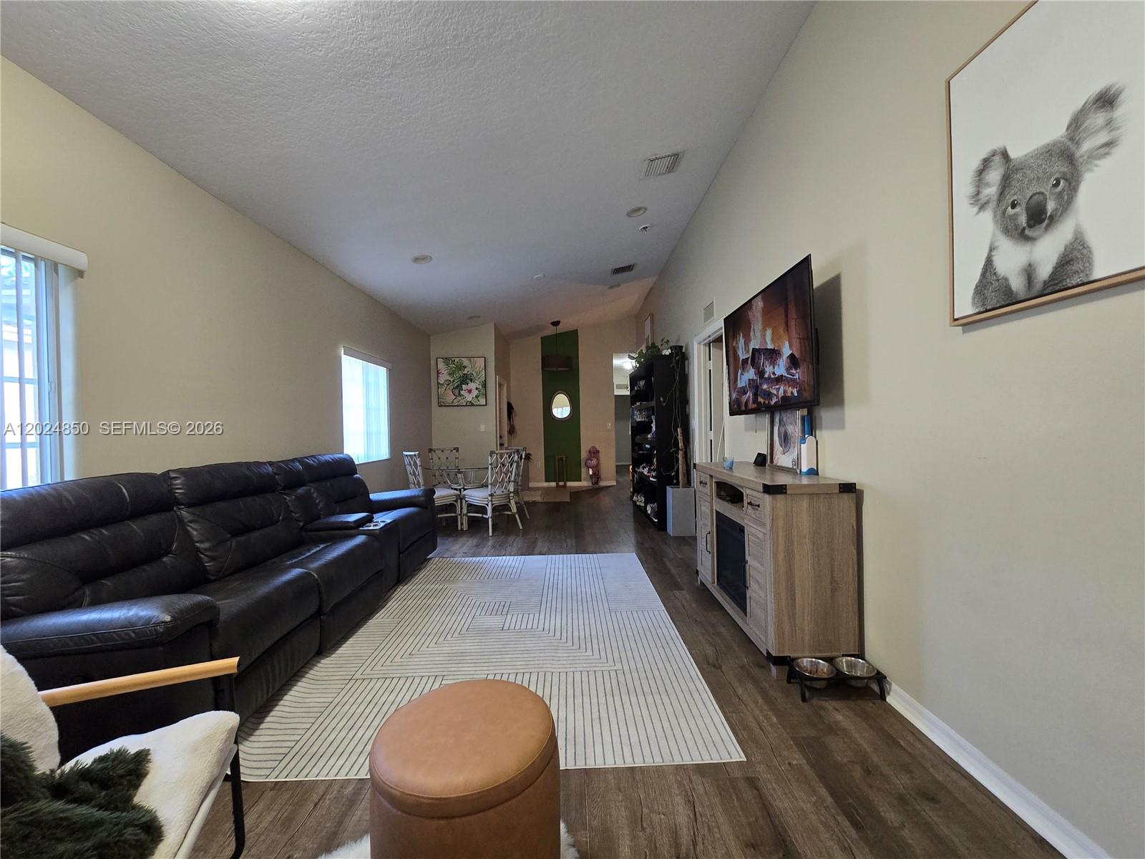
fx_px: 430
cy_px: 430
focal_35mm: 13
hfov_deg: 106.2
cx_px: 572
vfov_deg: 89.9
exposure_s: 1/60
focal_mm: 2.2
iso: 500
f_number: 2.2
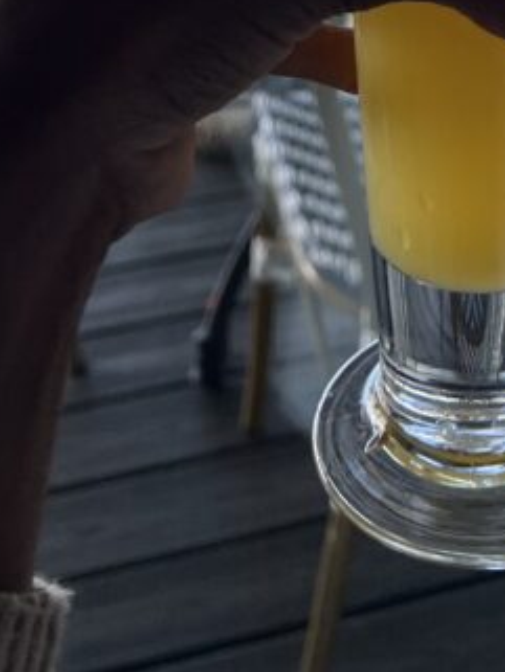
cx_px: 503
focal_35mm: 83
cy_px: -398
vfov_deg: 19.7
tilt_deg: -9.3
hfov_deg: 17.4
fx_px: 1613
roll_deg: -1.1
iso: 50
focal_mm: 5.1
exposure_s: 1/787
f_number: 1.6
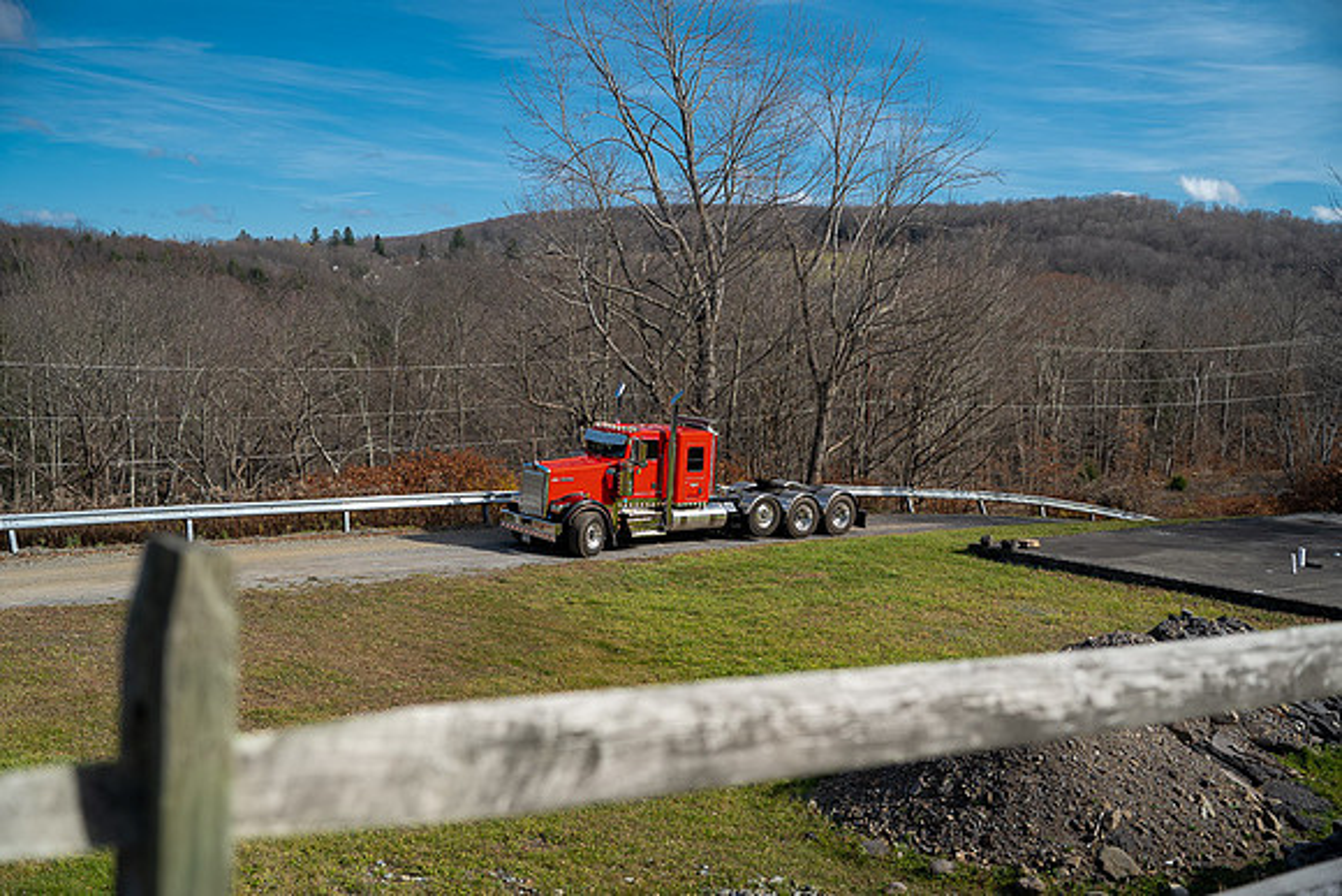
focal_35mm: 40
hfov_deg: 48.4
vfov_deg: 33.4
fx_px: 1491
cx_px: 671
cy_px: 448
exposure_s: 1/60
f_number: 2.5
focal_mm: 40
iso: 100
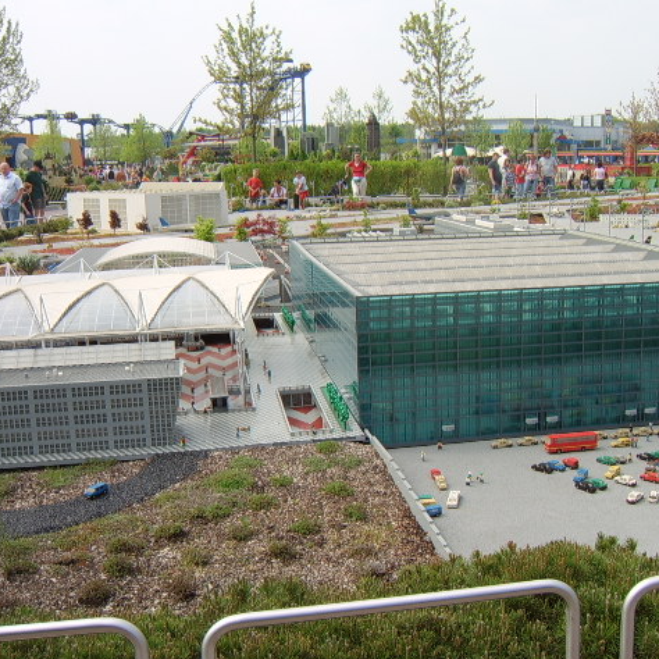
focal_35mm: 37
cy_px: 332
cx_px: 416
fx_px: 797
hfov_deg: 44.5
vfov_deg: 44.9
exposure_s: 1/176
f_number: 5.6
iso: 50
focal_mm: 8.13
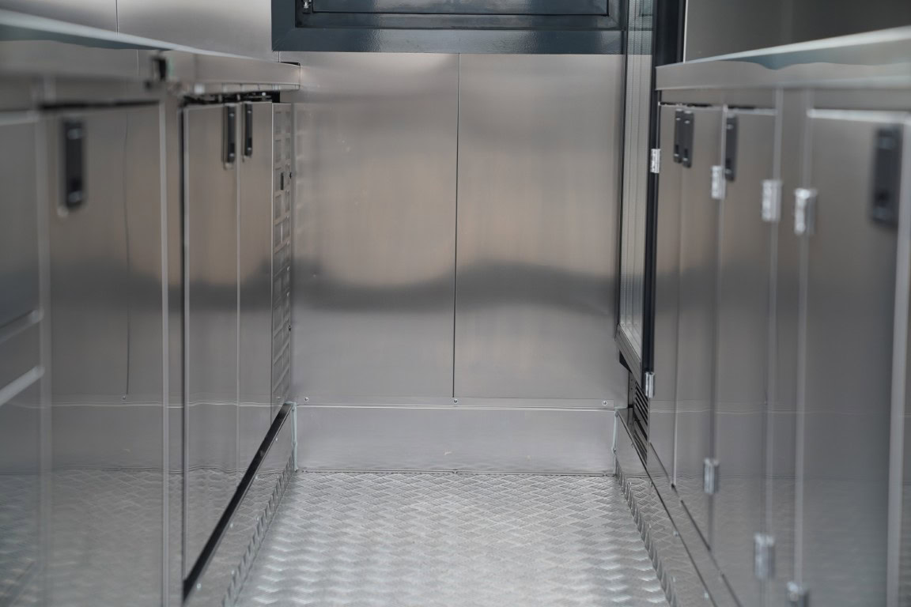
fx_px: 1771
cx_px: 456
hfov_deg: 28.8
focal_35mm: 70
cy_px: 304
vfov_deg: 19.5
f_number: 4
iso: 500
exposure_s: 1/160
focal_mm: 70
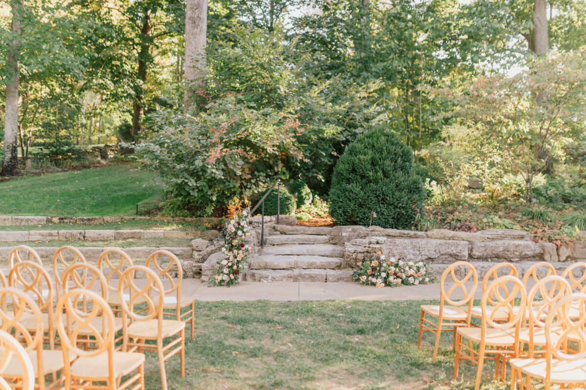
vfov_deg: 37.8
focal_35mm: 35
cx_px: 293
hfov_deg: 54.5
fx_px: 569
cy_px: 195
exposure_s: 1/400
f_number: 1.4
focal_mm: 35
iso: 125
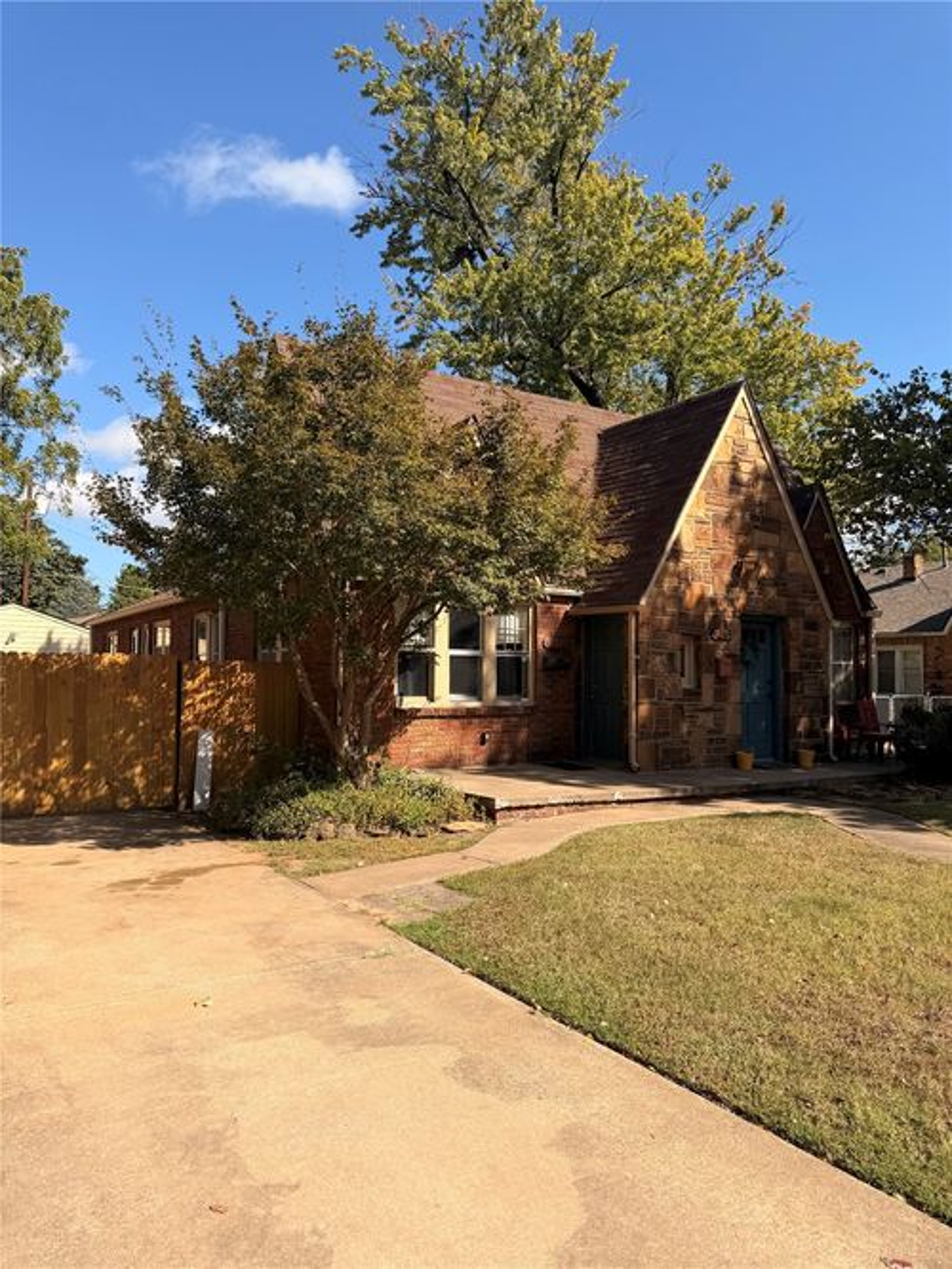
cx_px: 476
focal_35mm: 24
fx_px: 880
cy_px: 634
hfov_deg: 56.8
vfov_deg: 71.6
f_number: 1.78
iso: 80
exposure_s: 1/3759
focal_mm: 6.76
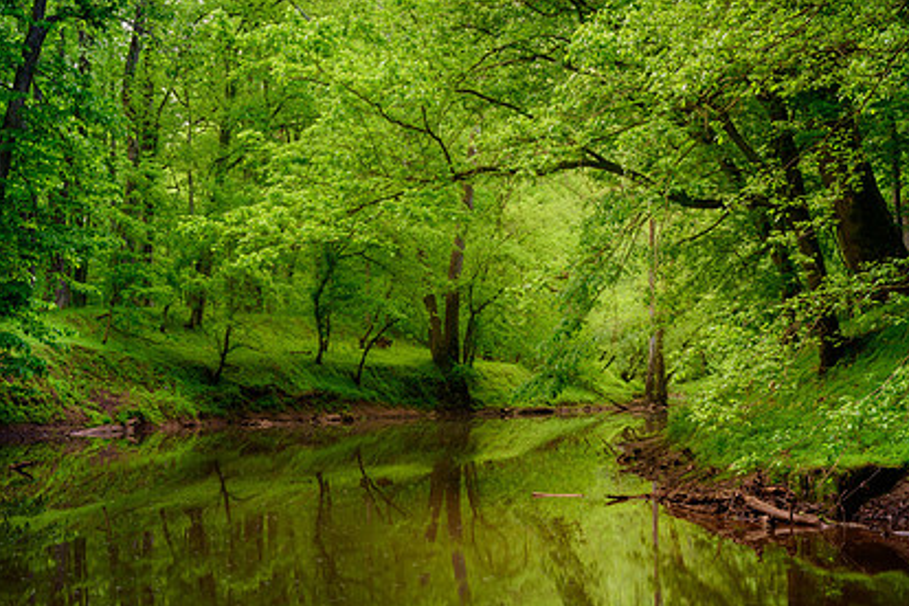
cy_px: 282
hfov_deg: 28.8
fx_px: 1767
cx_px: 364
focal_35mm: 70
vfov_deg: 19.5
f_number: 13
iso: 64
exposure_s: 1/1.67
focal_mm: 50
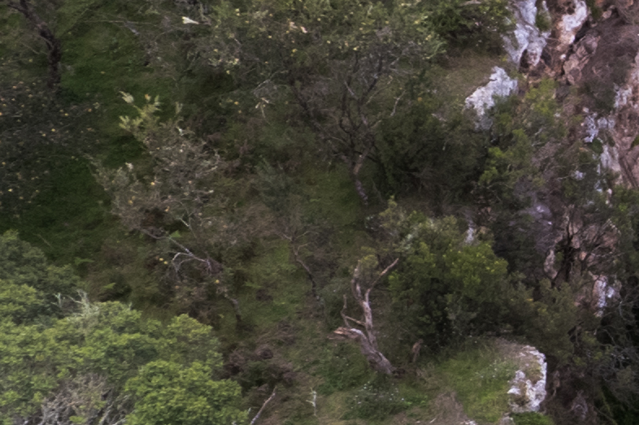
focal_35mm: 153
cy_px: -67
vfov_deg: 8.9
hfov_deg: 10.3
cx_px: 1823
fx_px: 2714
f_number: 2.8
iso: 100
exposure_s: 1/25
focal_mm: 8.38
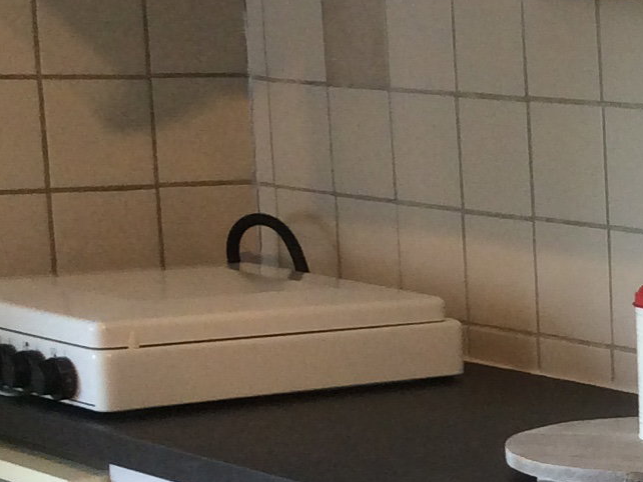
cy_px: 556
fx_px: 2397
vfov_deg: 11.3
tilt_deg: -13.0
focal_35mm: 129
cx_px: 1249
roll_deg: +0.0
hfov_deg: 13.3
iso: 40
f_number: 2.4
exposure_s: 1/50
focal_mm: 3.3
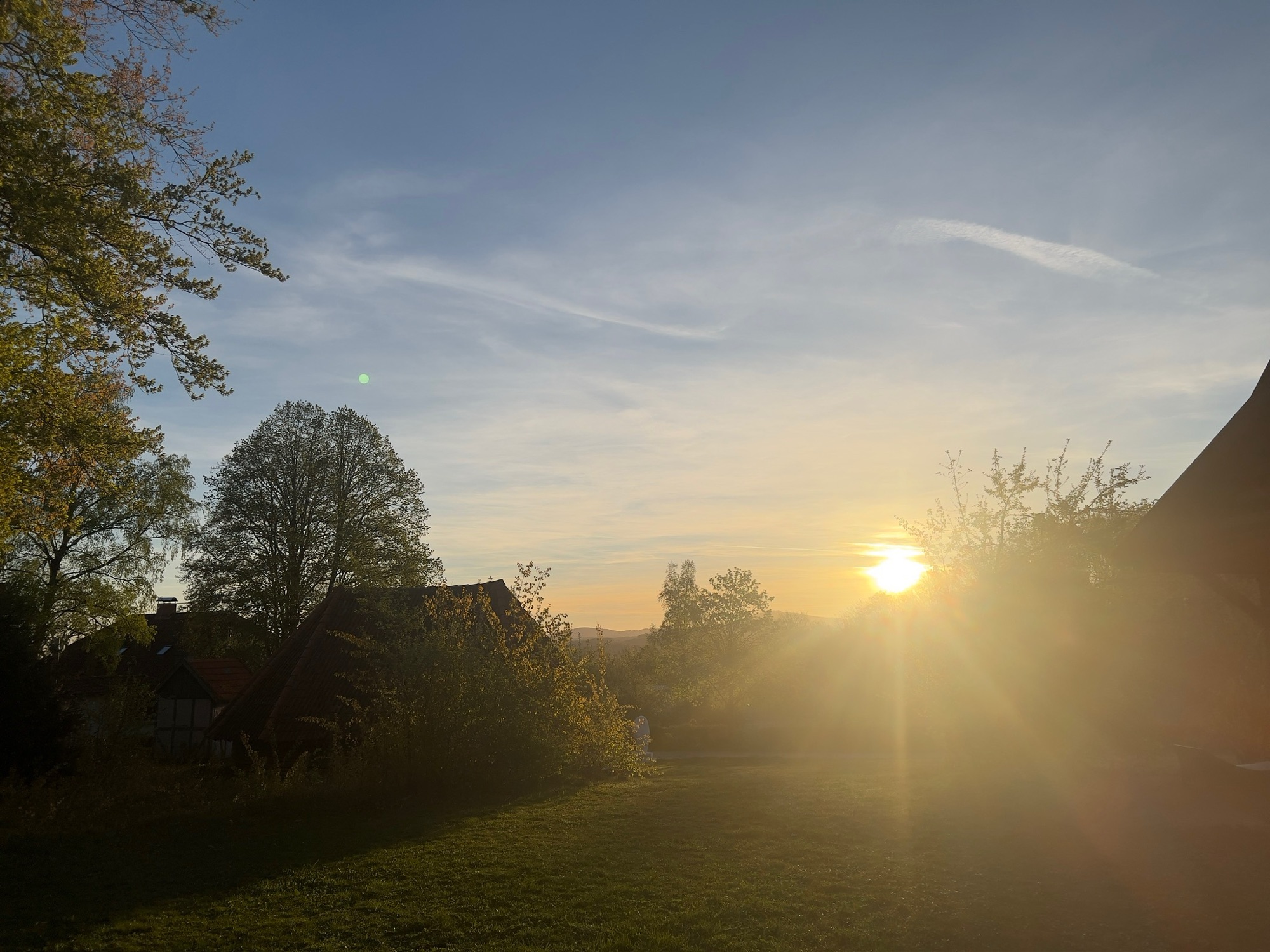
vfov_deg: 53.1
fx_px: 954
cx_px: 635
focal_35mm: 26
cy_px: 476
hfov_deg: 67.3
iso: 50
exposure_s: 1/3257
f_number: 1.5
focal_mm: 5.7
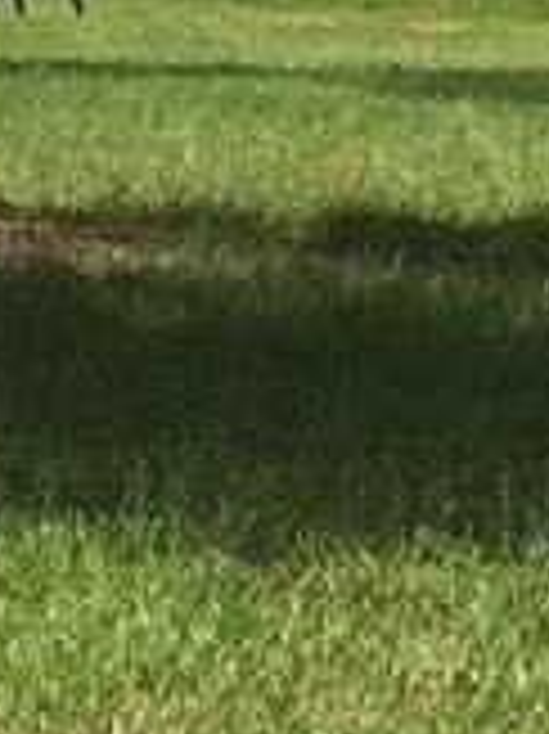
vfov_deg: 9.4
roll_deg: -1.2
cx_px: 704
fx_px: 4298
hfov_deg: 7.2
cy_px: -457
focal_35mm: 203
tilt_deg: +3.7
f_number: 2.2
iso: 32
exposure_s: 1/2198
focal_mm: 4.15
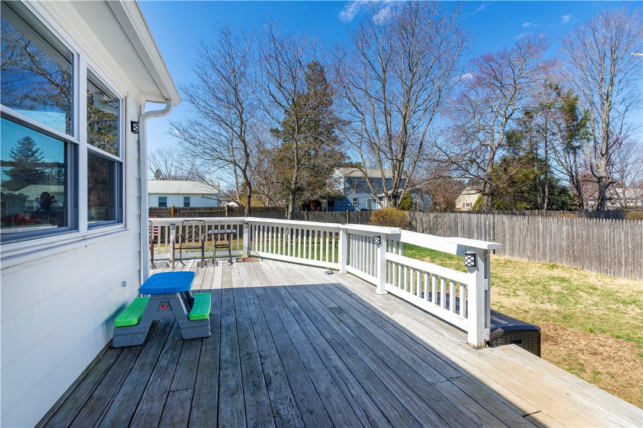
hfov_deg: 96.8
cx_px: 322
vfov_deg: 73.7
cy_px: 214
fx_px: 286
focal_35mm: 16
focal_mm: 16
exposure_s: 1/125
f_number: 9
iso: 100
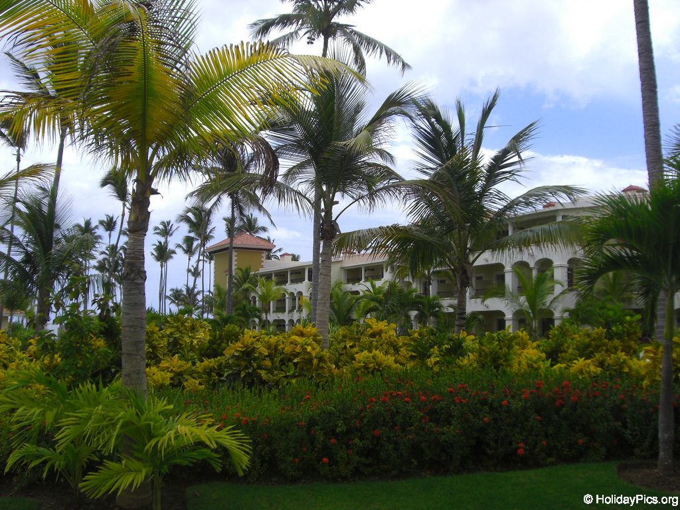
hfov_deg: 49.0
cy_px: 255
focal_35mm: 38
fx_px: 746
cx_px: 340
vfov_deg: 37.7
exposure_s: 1/200
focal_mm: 6.2
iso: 100
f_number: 8
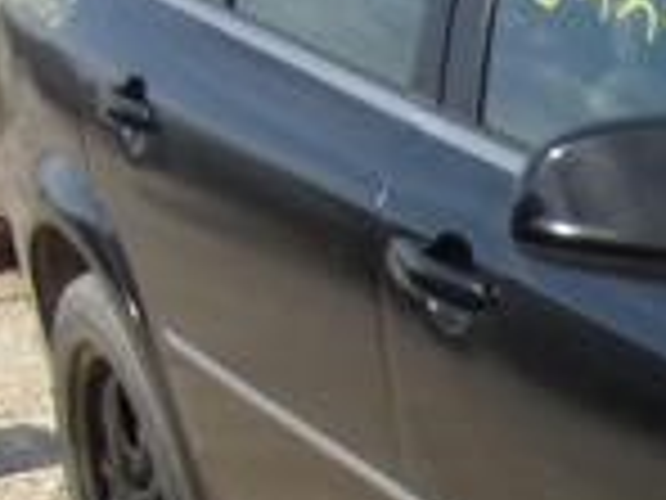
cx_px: 1696
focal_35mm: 130
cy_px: 946
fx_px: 2501
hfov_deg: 11.8
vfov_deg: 10.6
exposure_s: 1/1200
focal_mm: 4.3
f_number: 3.3
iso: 80
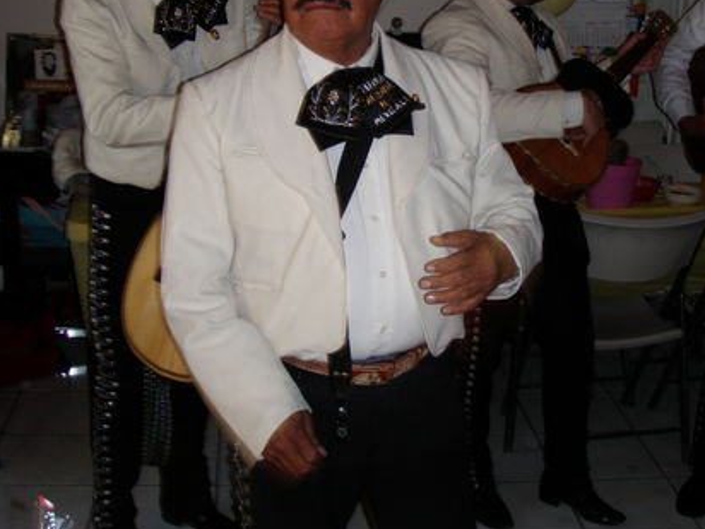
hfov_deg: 32.5
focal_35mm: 59
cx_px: 462
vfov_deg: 24.6
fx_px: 1202
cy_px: 156
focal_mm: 6.7
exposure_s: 1/30
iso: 100
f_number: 3.5
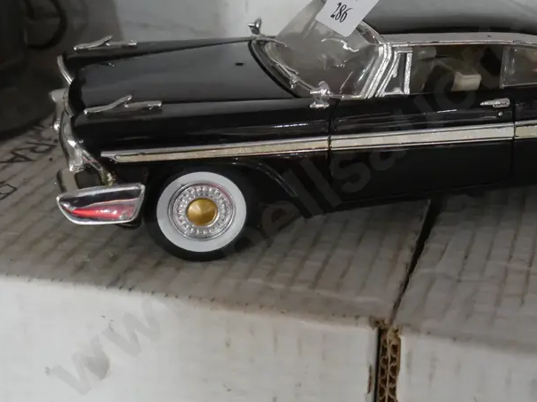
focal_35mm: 61
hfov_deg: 30.9
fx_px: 946
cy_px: 114
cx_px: 424
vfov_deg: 23.8
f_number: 4
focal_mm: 18
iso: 2500
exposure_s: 1/60
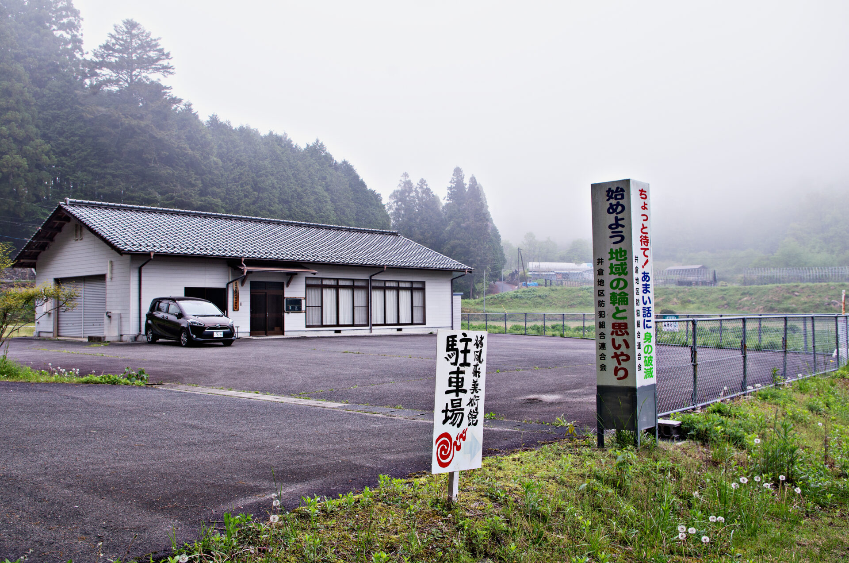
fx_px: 730
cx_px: 424
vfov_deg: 42.2
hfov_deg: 60.4
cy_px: 282
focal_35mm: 31
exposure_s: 1/50
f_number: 8
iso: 100
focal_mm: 21.25
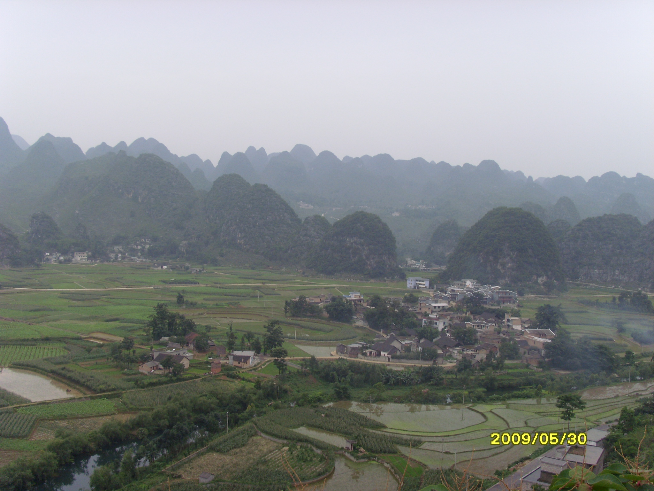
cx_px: 327
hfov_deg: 51.4
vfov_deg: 39.7
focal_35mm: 36
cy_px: 246
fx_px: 680
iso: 80
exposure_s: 1/500
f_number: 3.5
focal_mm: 6
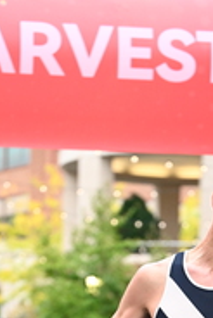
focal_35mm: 215
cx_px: 143
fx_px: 1904
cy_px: 422
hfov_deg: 6.4
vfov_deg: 9.4
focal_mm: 72
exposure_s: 1/800
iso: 1600
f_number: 2.8
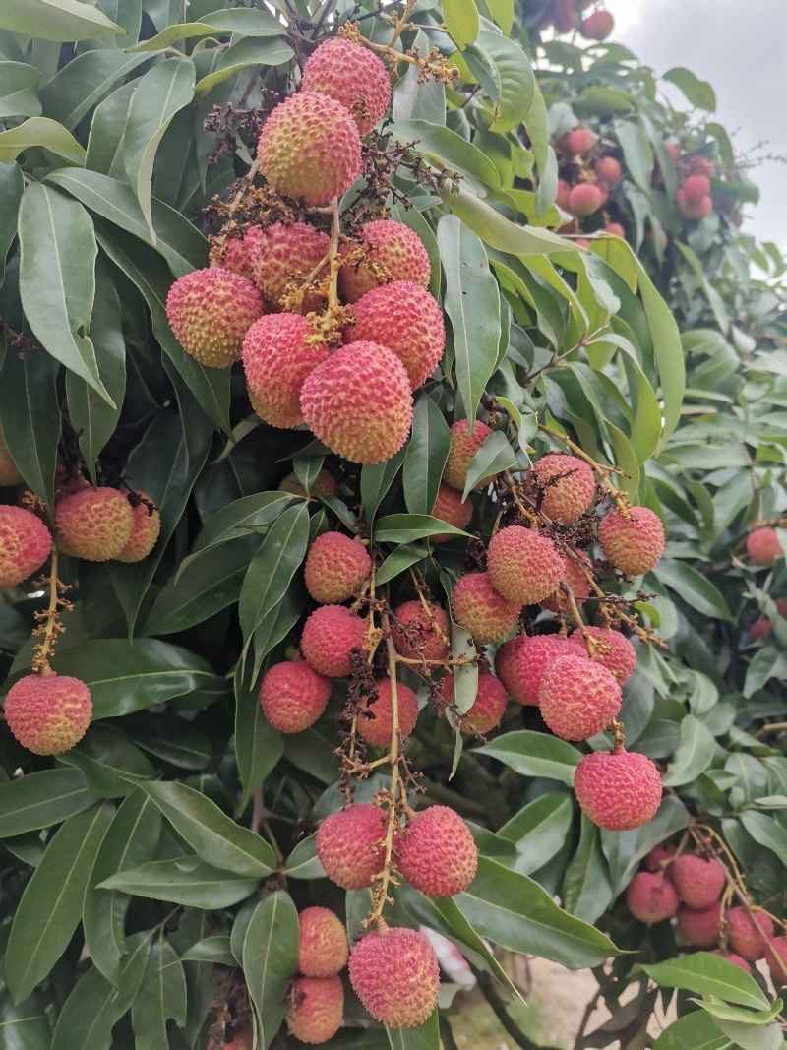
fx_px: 788
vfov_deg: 67.3
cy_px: 525
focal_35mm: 26
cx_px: 394
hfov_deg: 53.1
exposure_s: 1/120
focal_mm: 4.75
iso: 64
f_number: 1.8
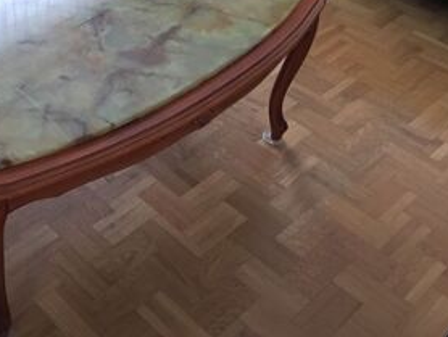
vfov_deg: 29.0
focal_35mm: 50
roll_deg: -1.0
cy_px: 113
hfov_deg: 36.7
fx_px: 648
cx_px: 81
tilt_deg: -40.5
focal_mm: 4.15
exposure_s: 1/8
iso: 125
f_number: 2.2
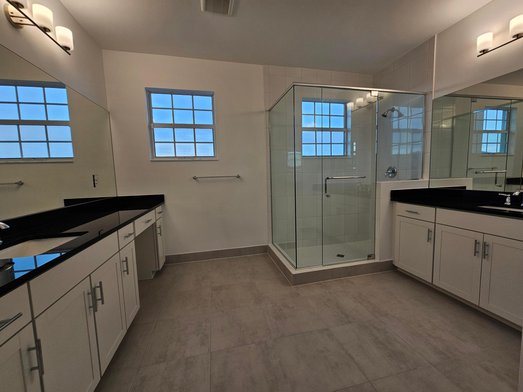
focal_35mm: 13
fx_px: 196
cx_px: 262
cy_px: 196
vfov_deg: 89.9
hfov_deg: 106.2
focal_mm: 2.2
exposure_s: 1/127
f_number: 2.2
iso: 50
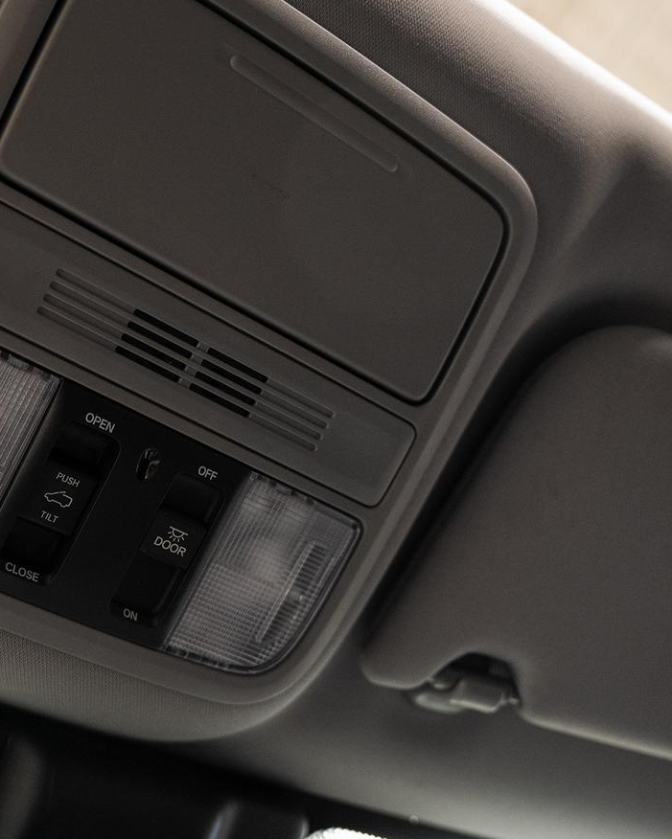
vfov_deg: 44.8
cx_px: 118
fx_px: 1019
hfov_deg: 35.1
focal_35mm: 41
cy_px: 406
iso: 400
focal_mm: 24
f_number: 2.8
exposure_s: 1/40
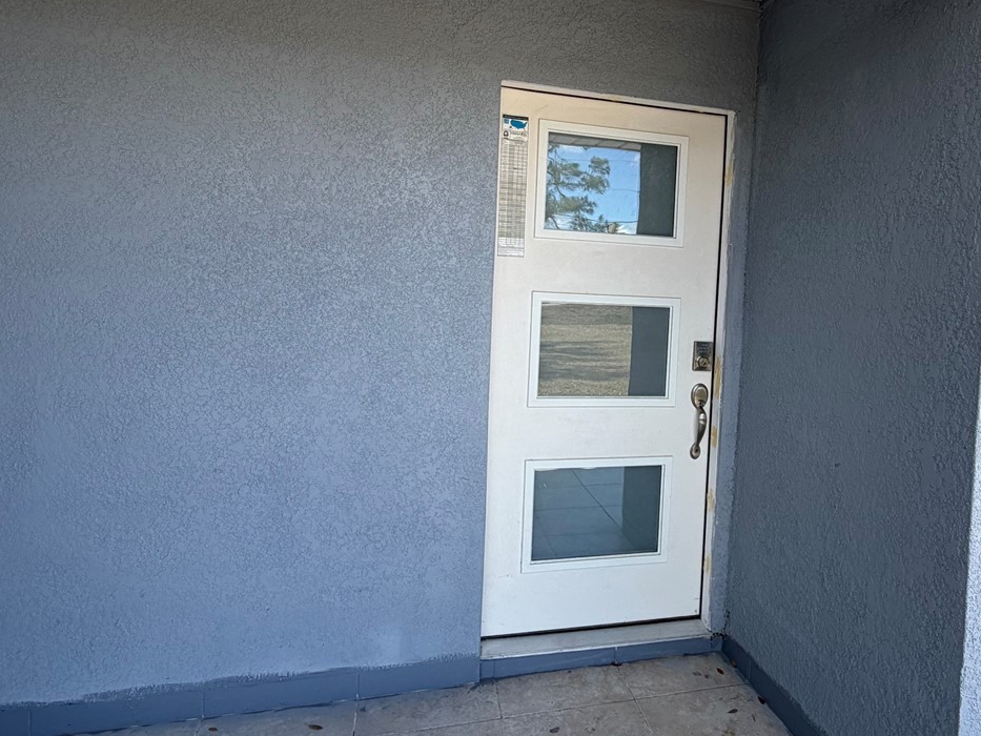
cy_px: 314
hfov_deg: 70.6
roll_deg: -2.5
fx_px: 680
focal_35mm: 24
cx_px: 607
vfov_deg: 56.6
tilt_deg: +0.5
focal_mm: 2.22
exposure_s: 1/502
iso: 50
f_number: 2.2
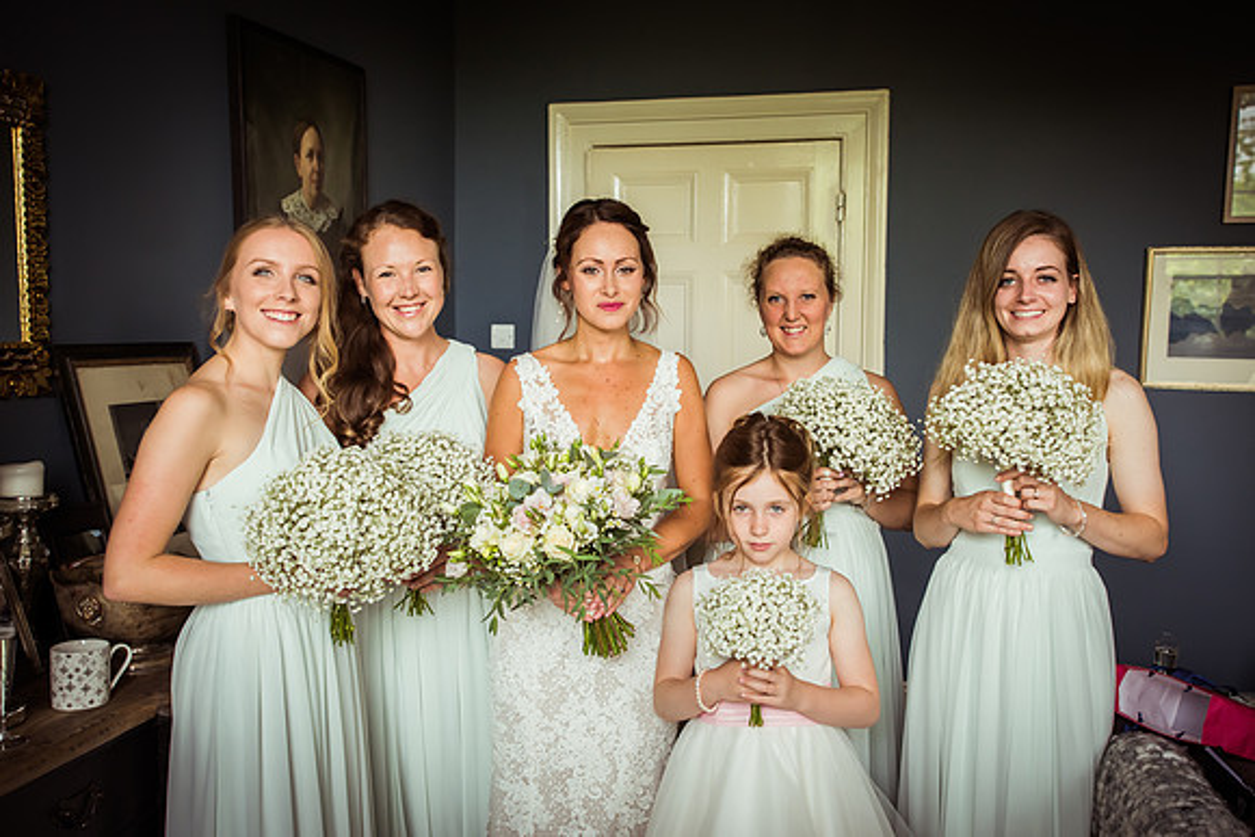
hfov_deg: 55.8
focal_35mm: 34
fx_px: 1185
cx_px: 628
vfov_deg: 38.9
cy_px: 418
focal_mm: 34
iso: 720
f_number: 5
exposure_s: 1/160
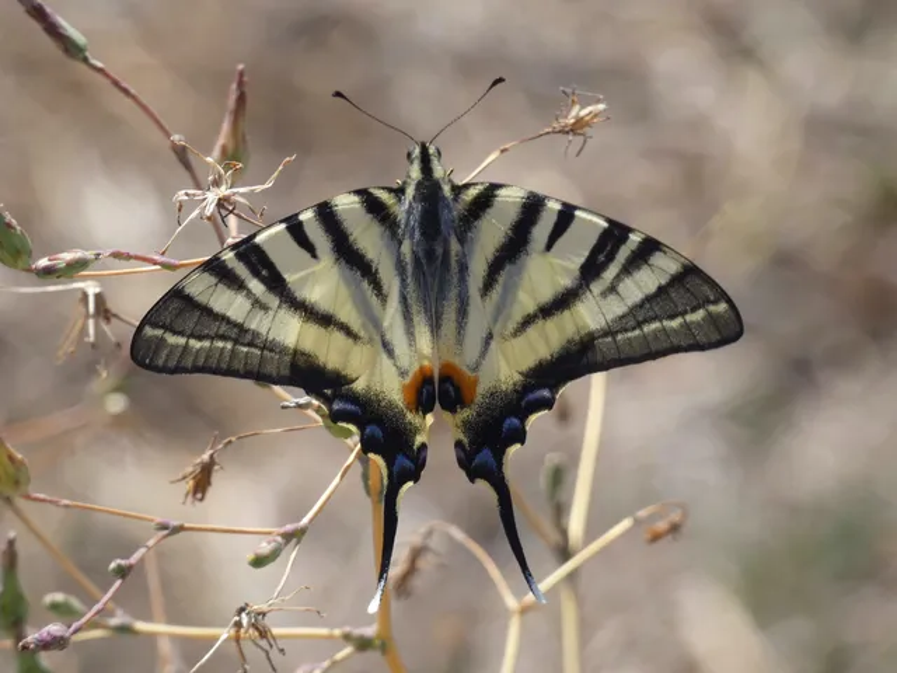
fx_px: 9951
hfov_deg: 5.2
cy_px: 336
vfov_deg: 3.9
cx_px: 448
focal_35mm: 384
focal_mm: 68.8
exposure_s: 1/100
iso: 80
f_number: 5.6
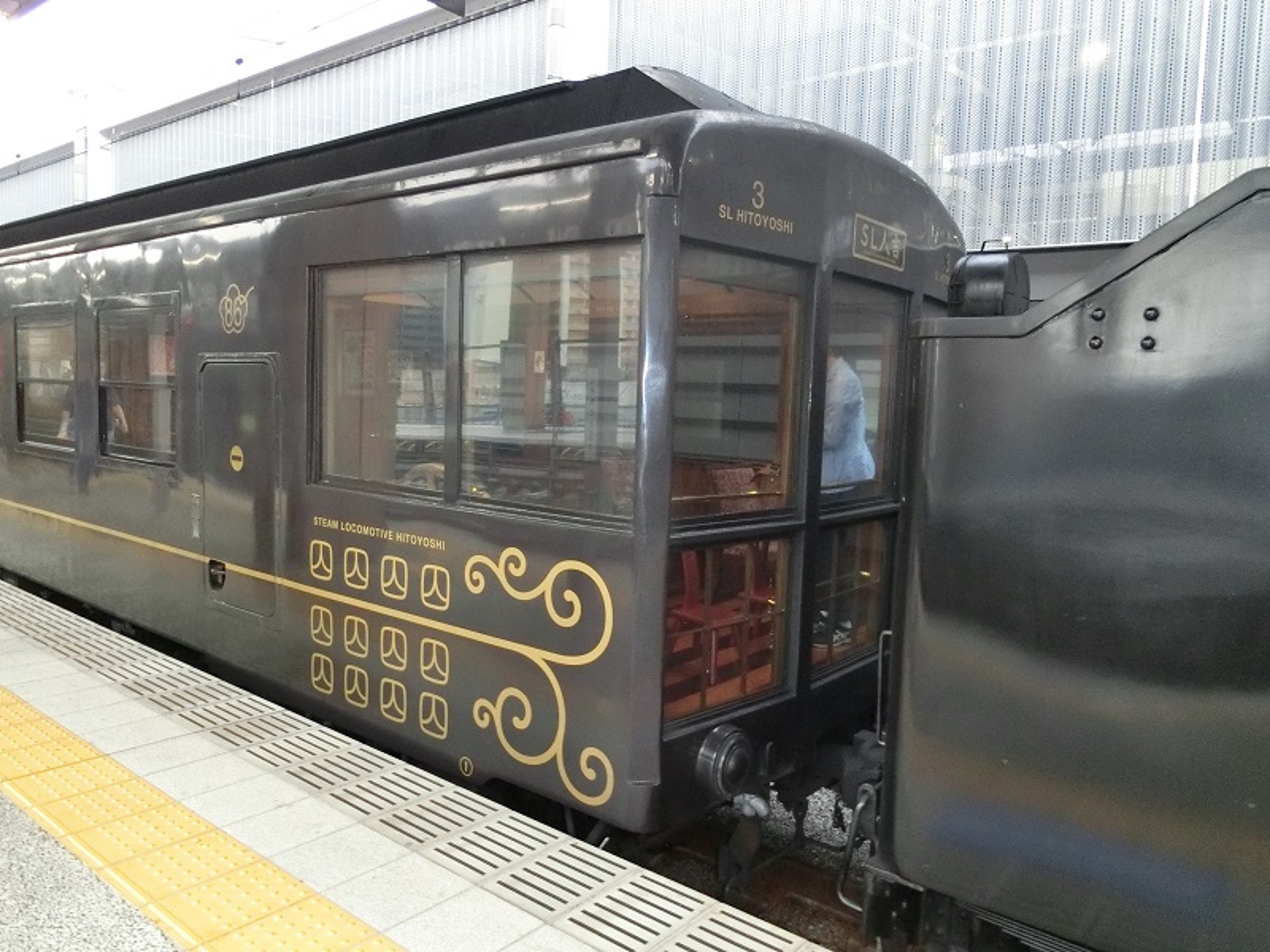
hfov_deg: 69.4
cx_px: 635
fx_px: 917
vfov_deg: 54.9
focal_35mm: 25
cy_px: 476
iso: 500
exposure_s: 1/50
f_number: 3.5
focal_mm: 4.5
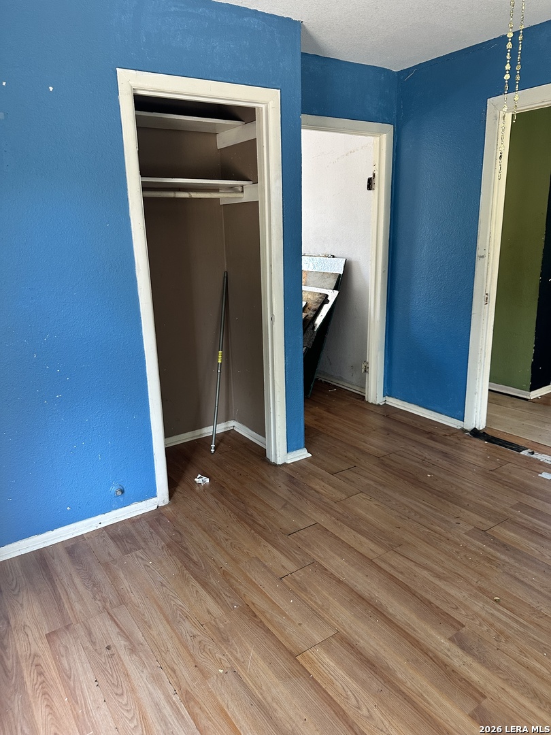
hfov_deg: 56.8
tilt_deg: -10.9
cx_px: 276
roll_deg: +1.2
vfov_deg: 71.6
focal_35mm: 24
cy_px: 368
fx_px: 509
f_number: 1.78
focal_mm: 6.86
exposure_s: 1/74
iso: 250
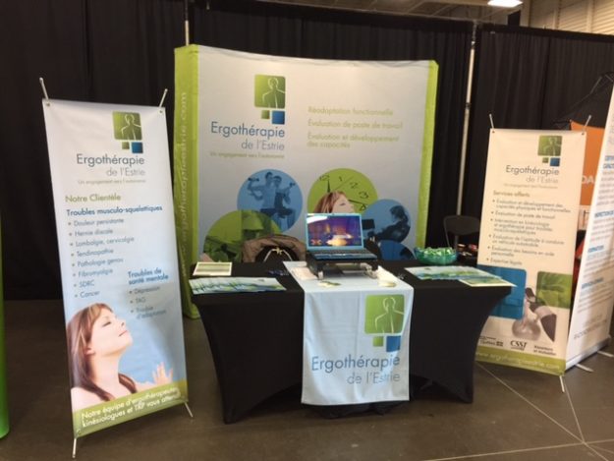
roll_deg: -1.3
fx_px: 514
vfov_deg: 48.2
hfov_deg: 61.7
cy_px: 230
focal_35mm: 29
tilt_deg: -8.5
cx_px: 307
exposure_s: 1/8
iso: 100
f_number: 2.2
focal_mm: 4.15
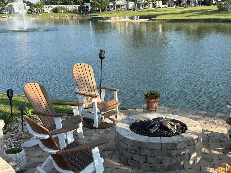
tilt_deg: -11.5
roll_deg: +1.7
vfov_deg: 30.3
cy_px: 86
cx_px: 116
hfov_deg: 39.7
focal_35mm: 48
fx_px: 320
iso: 100
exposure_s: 1/2410
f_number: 1.78
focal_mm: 6.86
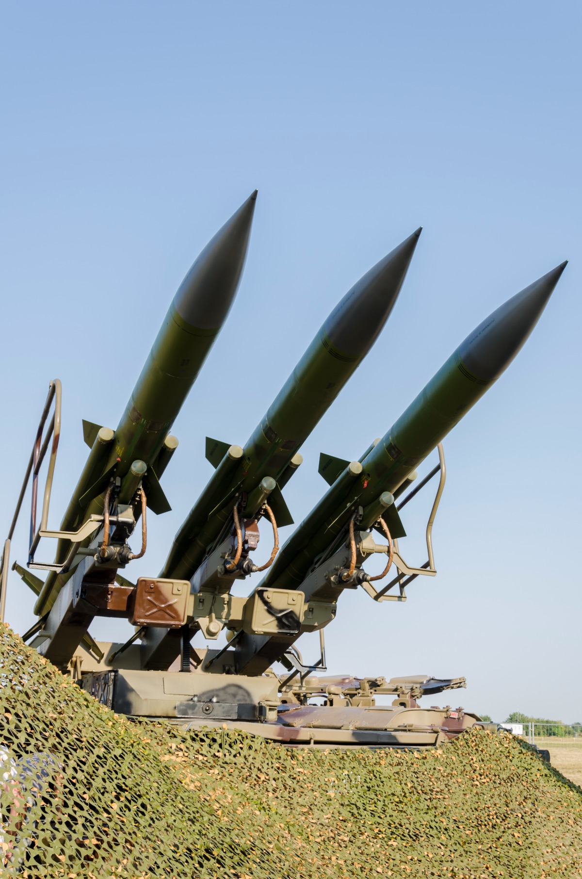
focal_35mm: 42
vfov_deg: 46.5
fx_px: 1023
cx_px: 291
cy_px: 440
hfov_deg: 31.8
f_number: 10
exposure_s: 1/100
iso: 100
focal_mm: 28
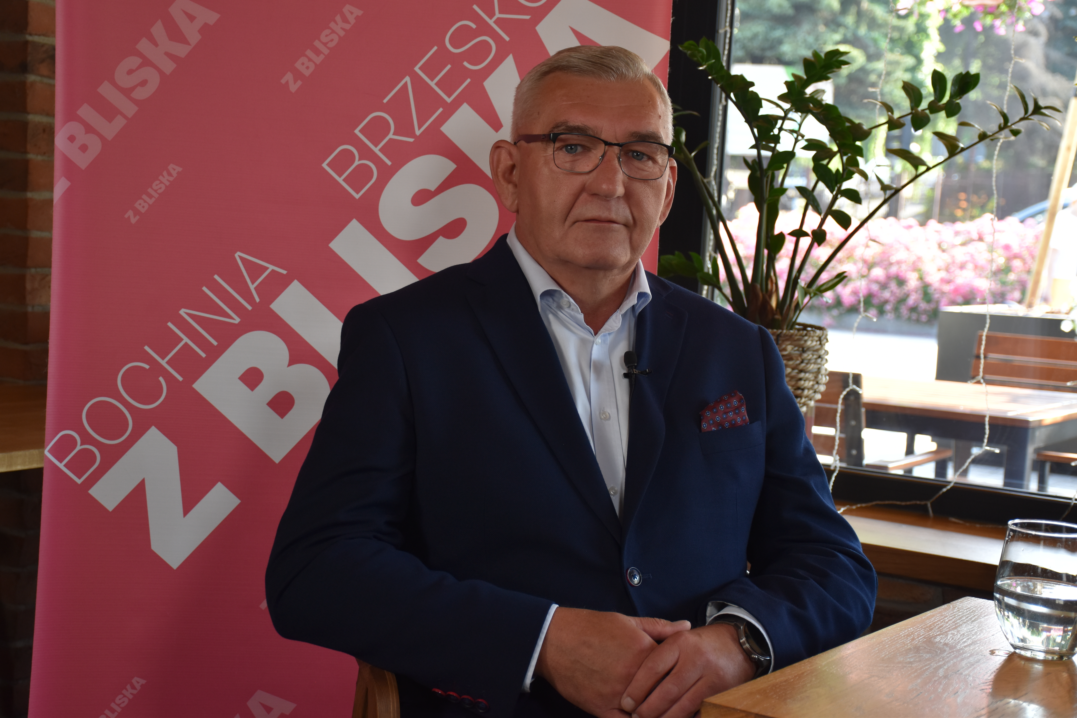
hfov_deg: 31.9
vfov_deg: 21.6
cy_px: 359
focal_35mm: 63
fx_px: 1885
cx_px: 538
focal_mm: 42
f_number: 5
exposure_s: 1/100
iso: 400
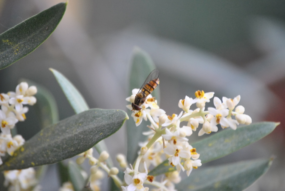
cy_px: 96
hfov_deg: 6.9
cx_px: 142
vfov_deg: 4.6
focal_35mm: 300
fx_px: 2378
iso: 800
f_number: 5.6
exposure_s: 1/60
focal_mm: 200
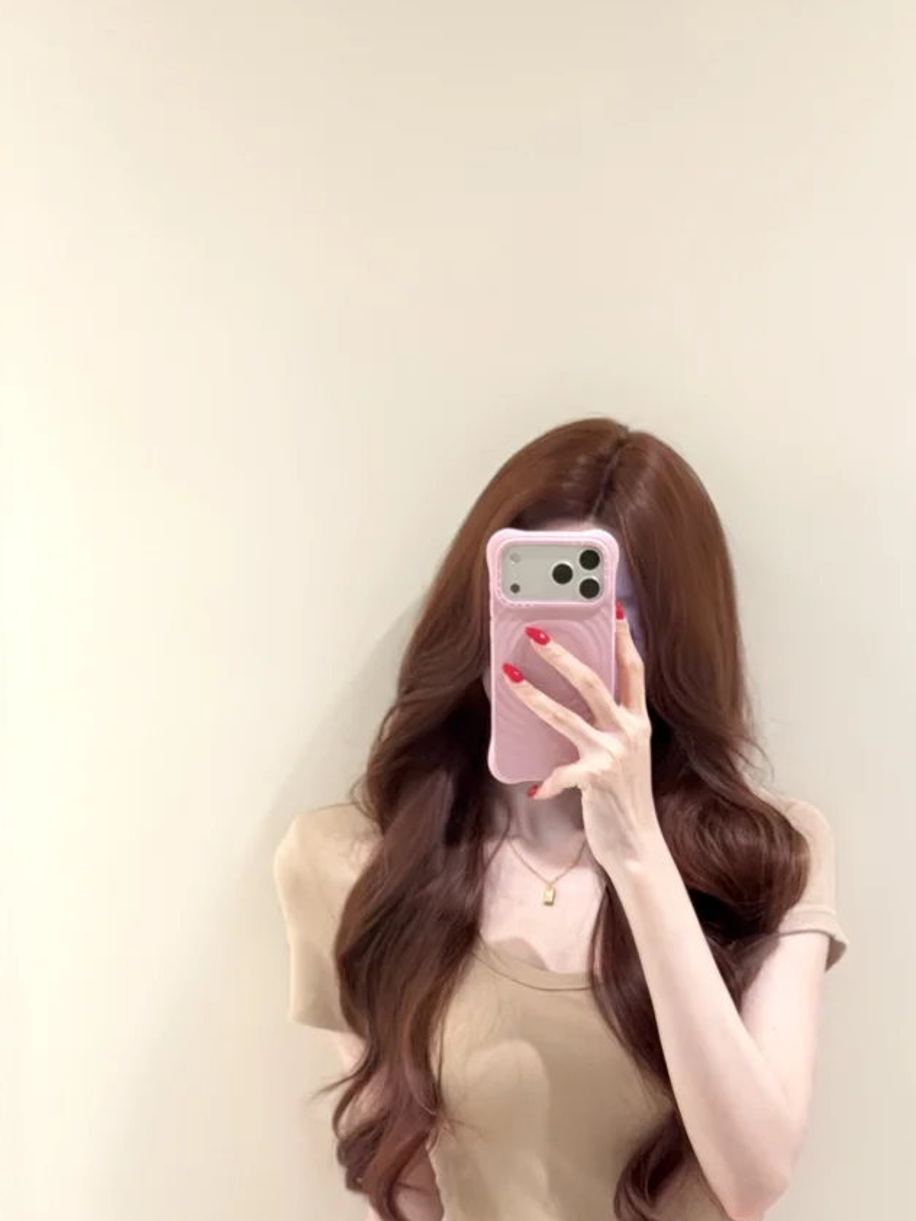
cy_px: 979
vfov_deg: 23.5
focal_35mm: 82
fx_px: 2894
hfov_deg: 18.0
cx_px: 575
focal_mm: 6.76
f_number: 1.78
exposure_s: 1/33
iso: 320
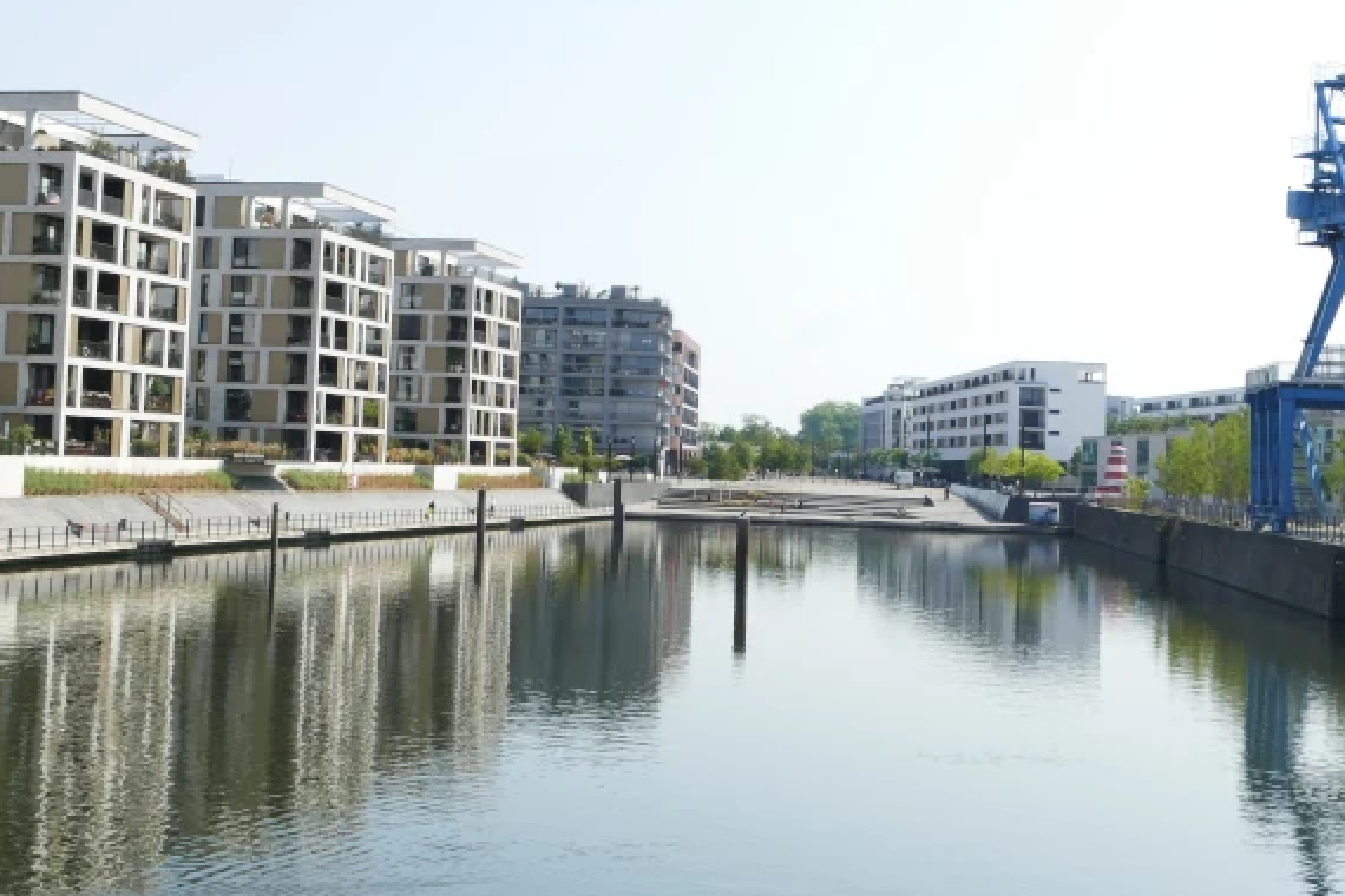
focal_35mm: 54
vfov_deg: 25.0
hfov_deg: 36.9
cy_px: 322
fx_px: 2017
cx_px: 680
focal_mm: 12.9
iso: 125
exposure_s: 1/250
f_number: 8
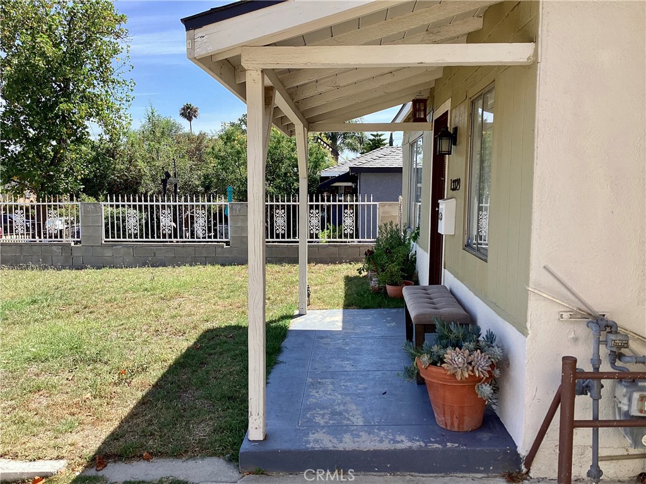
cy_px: 242
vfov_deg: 45.4
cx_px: 323
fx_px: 579
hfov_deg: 58.4
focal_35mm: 31
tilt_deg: -6.6
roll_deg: -1.3
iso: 25
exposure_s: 1/503
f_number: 2.4
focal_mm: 3.3
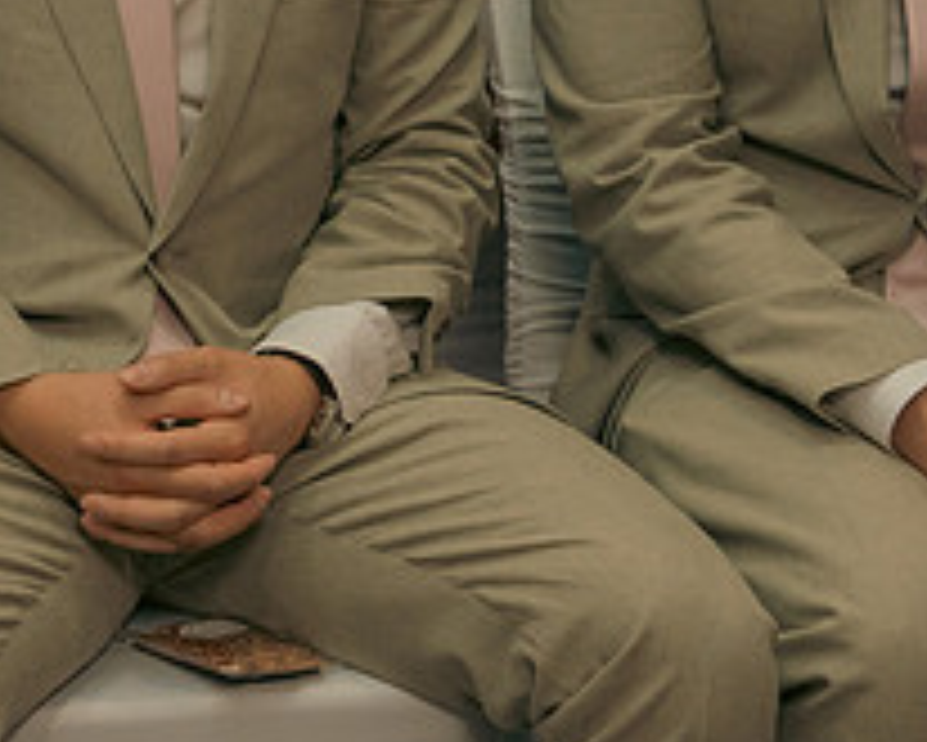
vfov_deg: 12.8
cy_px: -16
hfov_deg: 16.1
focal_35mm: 119
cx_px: 364
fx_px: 3266
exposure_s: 1/160
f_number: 3.5
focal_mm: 45
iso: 2500
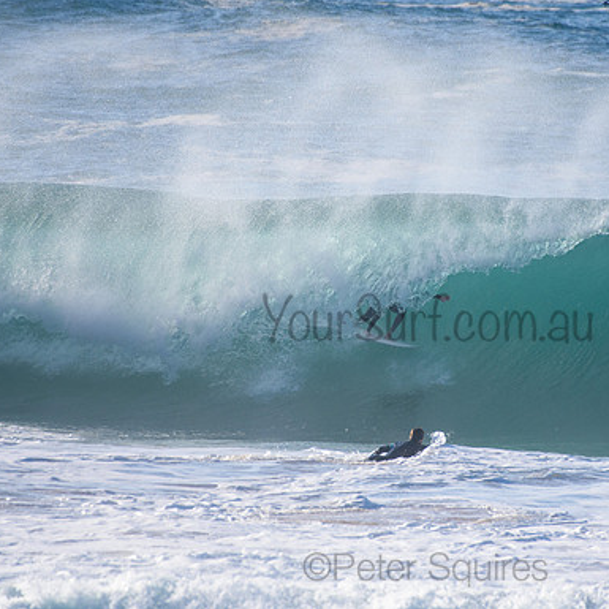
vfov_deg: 1.8
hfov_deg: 1.8
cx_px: 426
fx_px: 19128
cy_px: 304
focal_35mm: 961
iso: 360
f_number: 5.6
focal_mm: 500
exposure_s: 1/2000
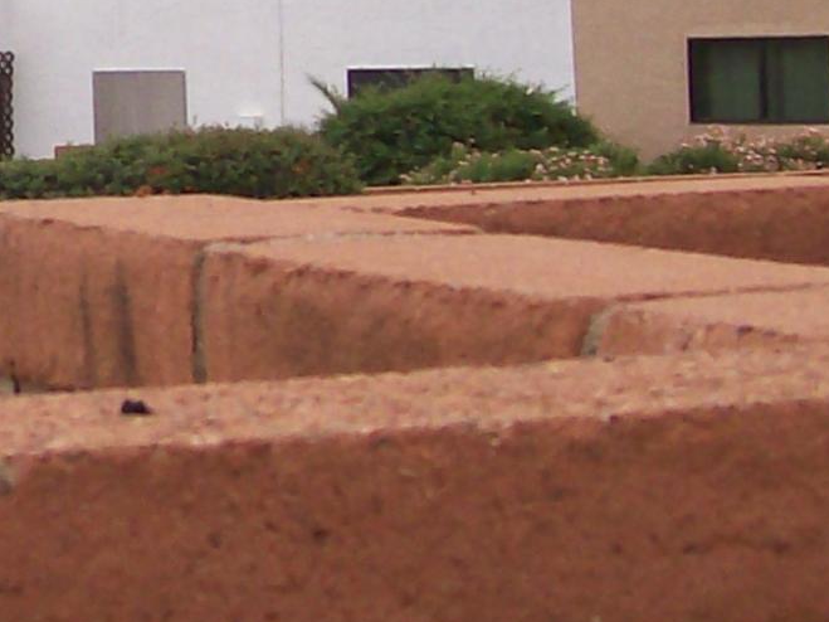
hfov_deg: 11.5
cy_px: -102
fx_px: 3927
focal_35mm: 164
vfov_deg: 9.0
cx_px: -469
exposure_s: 1/331
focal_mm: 6
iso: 80
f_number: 2.7
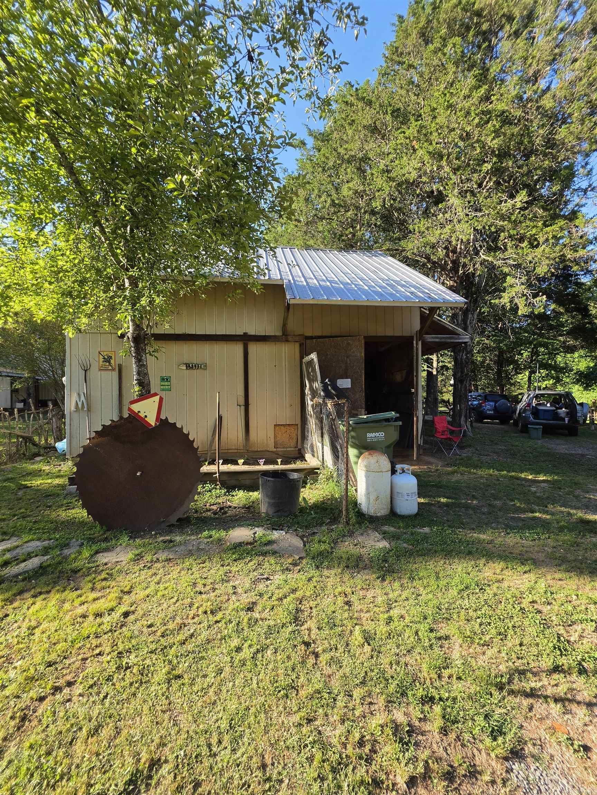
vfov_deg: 106.2
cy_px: 398
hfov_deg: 89.9
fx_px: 299
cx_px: 298
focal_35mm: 13
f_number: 1.9
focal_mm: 2.2
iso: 32
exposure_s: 1/320
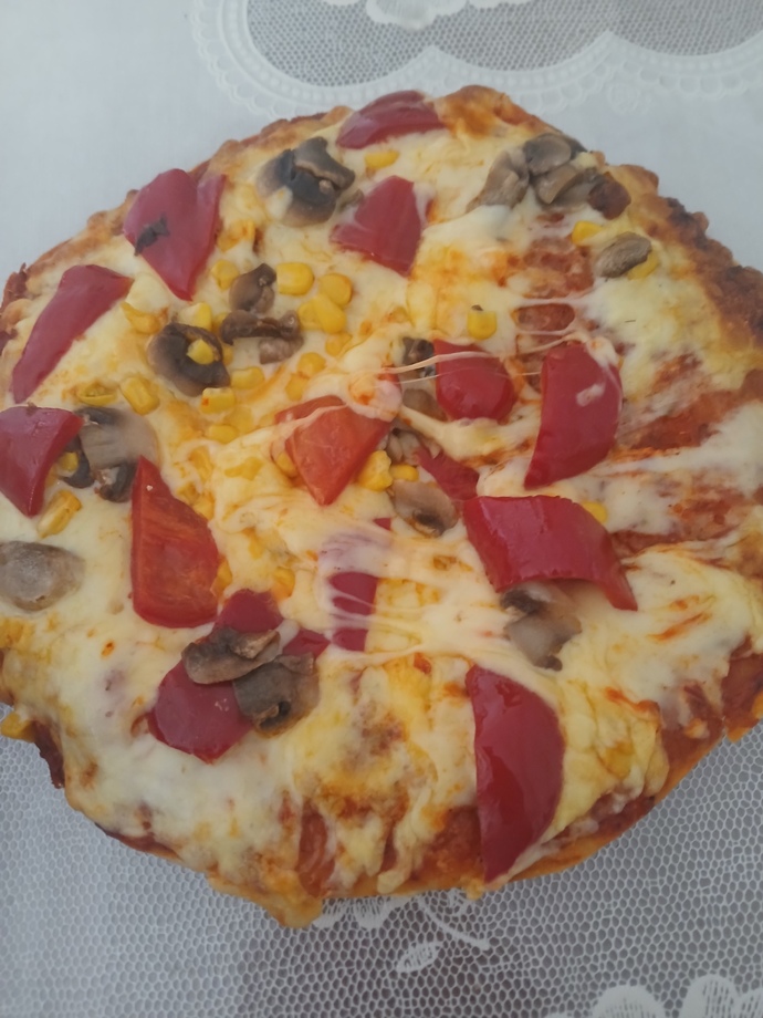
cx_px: 382
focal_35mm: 26
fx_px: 764
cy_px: 509
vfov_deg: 67.3
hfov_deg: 53.1
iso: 500
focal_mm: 3.98
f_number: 1.8
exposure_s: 1/20
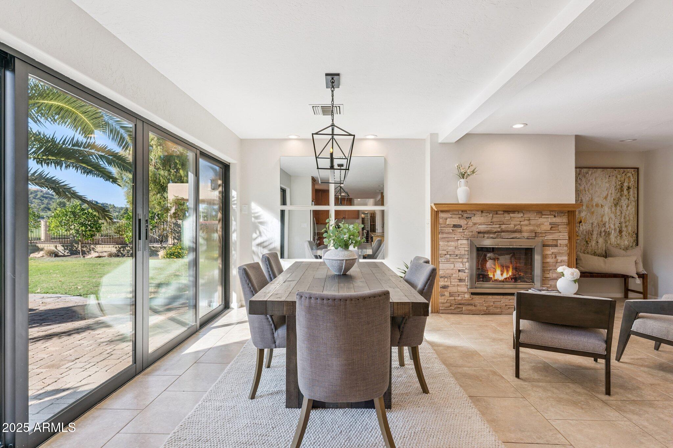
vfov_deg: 64.5
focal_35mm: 19
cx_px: 336
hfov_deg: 87.0
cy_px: 224
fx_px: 355
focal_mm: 19
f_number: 8
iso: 320
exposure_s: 1/80
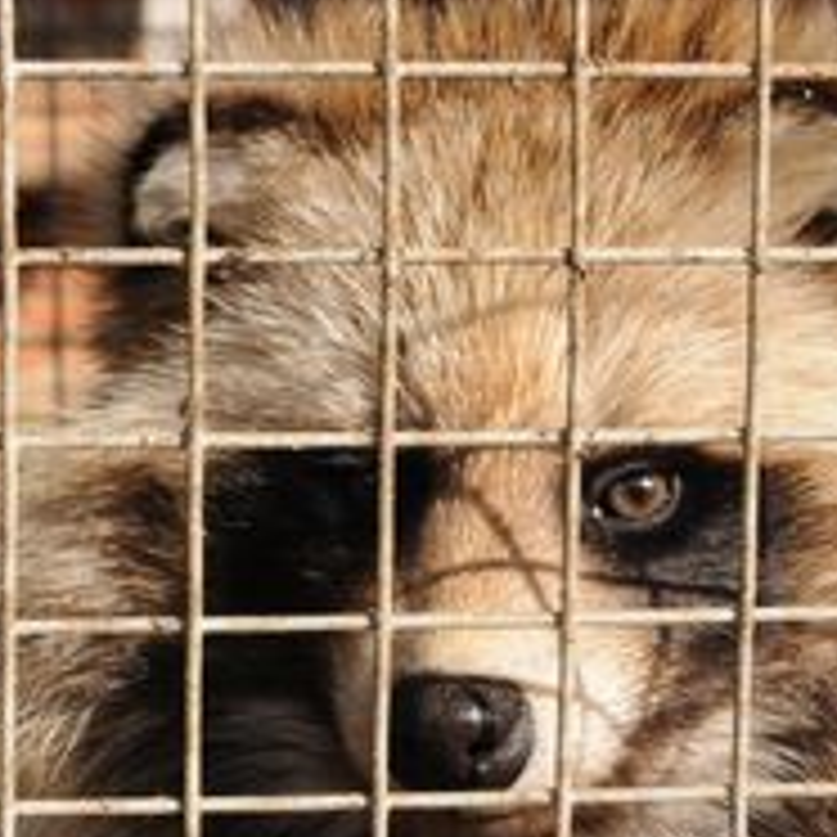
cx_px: 292
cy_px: 544
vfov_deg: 14.6
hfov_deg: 14.6
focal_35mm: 119
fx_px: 3255
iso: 320
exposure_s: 1/320
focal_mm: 34
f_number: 9
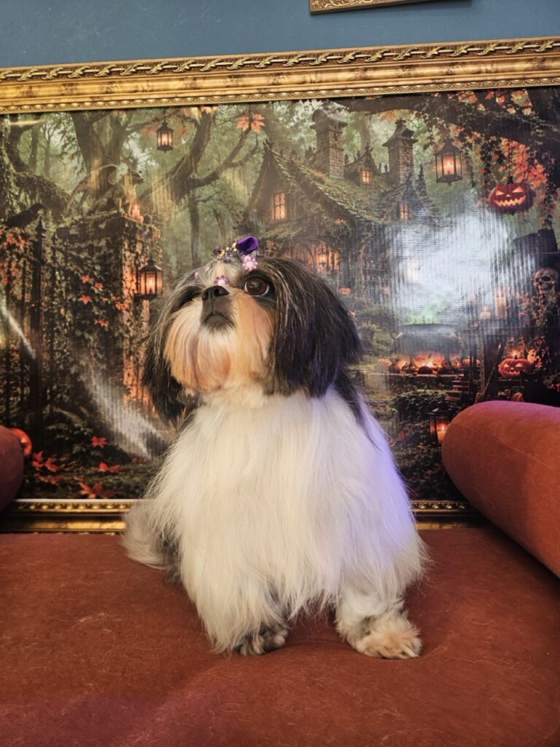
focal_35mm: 23
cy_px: 374
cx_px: 280
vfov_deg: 73.9
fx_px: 496
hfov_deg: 58.9
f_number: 1.8
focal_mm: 5.4
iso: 100
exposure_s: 1/120
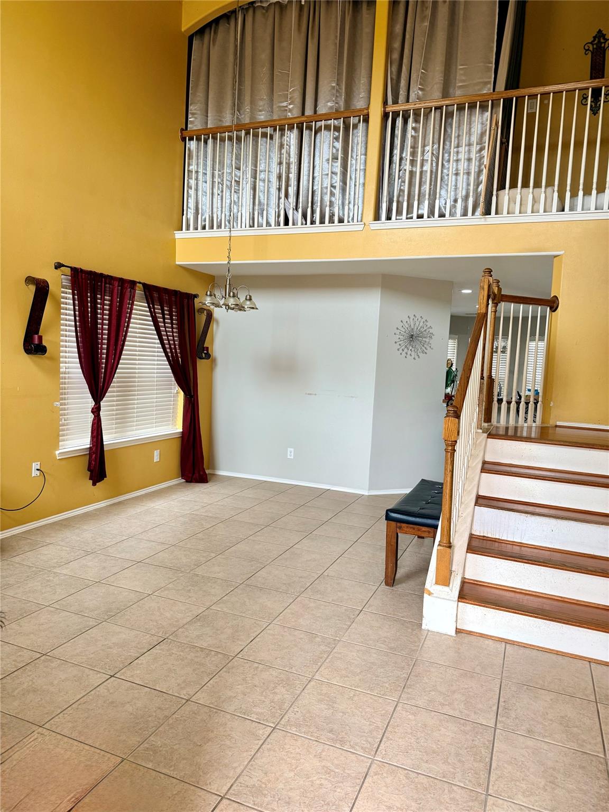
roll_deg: -4.0
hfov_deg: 56.8
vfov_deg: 71.6
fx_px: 563
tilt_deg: -6.4
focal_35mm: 24
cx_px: 304
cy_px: 406
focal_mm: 6.76
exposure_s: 1/121
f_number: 1.78
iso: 160
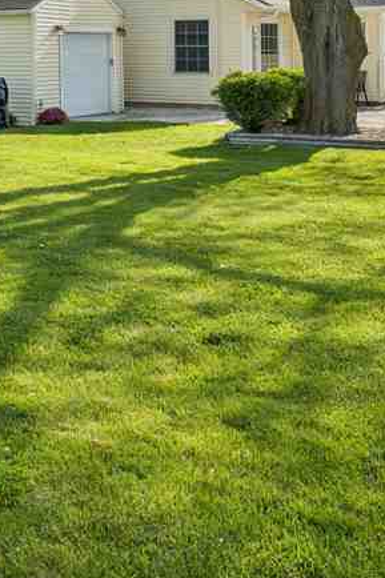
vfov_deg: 33.2
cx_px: -229
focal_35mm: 56
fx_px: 899
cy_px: 27
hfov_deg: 20.0
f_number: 8
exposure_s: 1/1000
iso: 400
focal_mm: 19
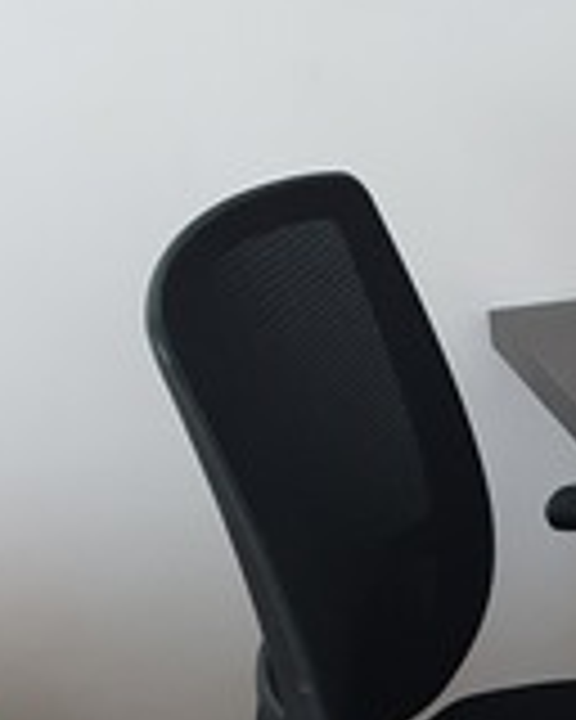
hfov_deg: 14.5
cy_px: 819
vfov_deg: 19.2
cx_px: 981
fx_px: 2024
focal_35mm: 95
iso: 500
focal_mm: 4.32
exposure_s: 1/40
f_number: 1.5
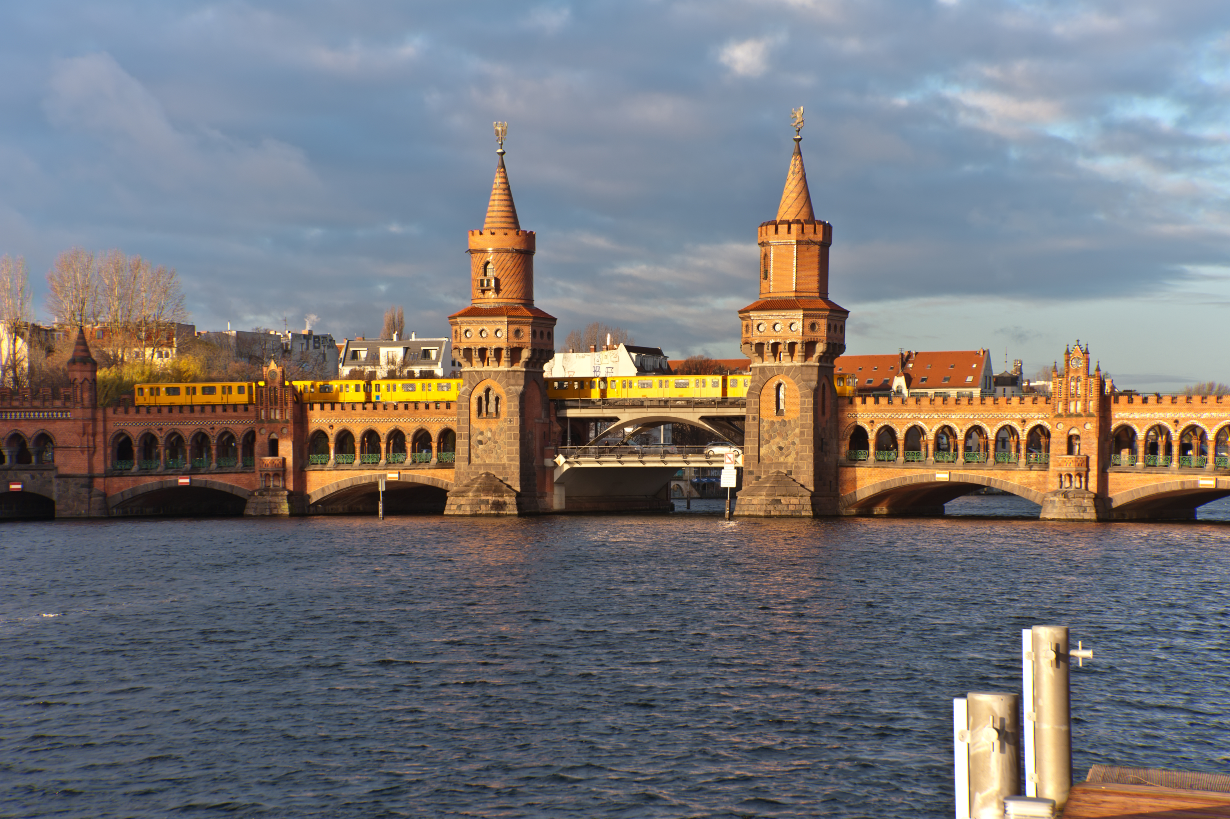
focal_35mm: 85
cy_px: 410
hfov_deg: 23.9
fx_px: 2902
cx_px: 615
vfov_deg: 16.1
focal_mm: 85
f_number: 11
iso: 200
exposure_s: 1/200
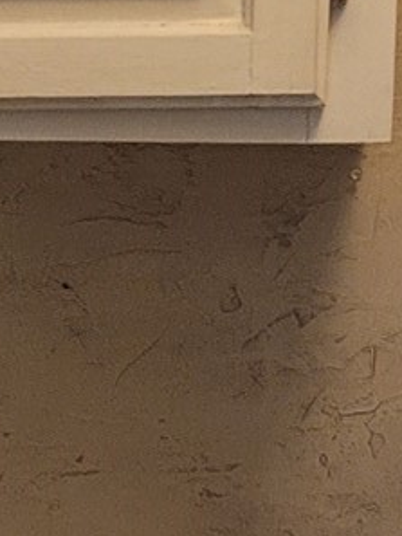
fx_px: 2770
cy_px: 529
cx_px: -260
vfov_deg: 10.9
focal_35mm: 179
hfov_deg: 8.1
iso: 250
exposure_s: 1/60
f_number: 1.8
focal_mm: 5.4
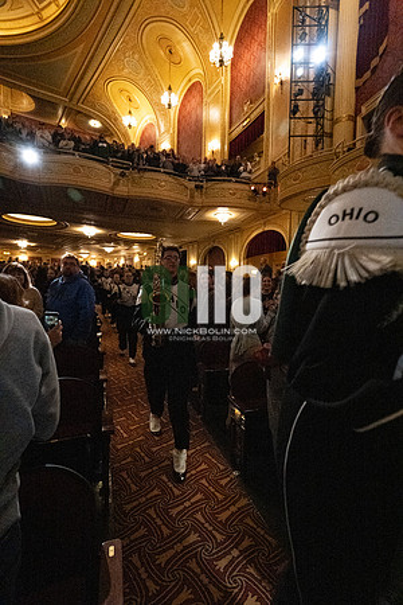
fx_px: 277
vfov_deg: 95.0
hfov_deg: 72.1
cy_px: 302
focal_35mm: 16
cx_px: 202
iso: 40637
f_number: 4
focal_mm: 16.5
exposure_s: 1/400
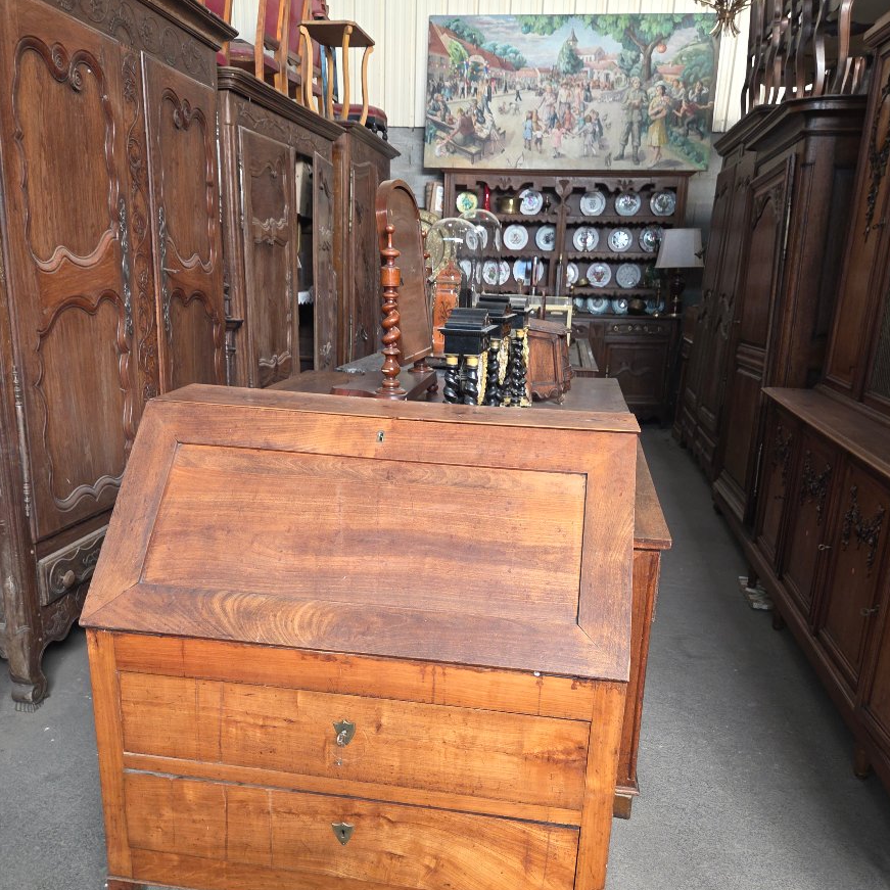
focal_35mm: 28
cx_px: 442
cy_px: 527
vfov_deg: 56.9
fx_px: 814
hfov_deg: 57.3
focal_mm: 5.4
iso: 100
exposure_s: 1/40
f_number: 1.8
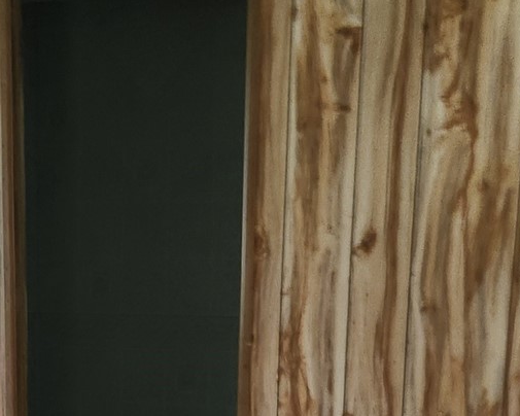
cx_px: 7
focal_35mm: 91
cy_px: 542
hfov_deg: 20.4
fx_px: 1400
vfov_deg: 16.0
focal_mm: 5.4
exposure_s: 1/120
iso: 200
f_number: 1.8
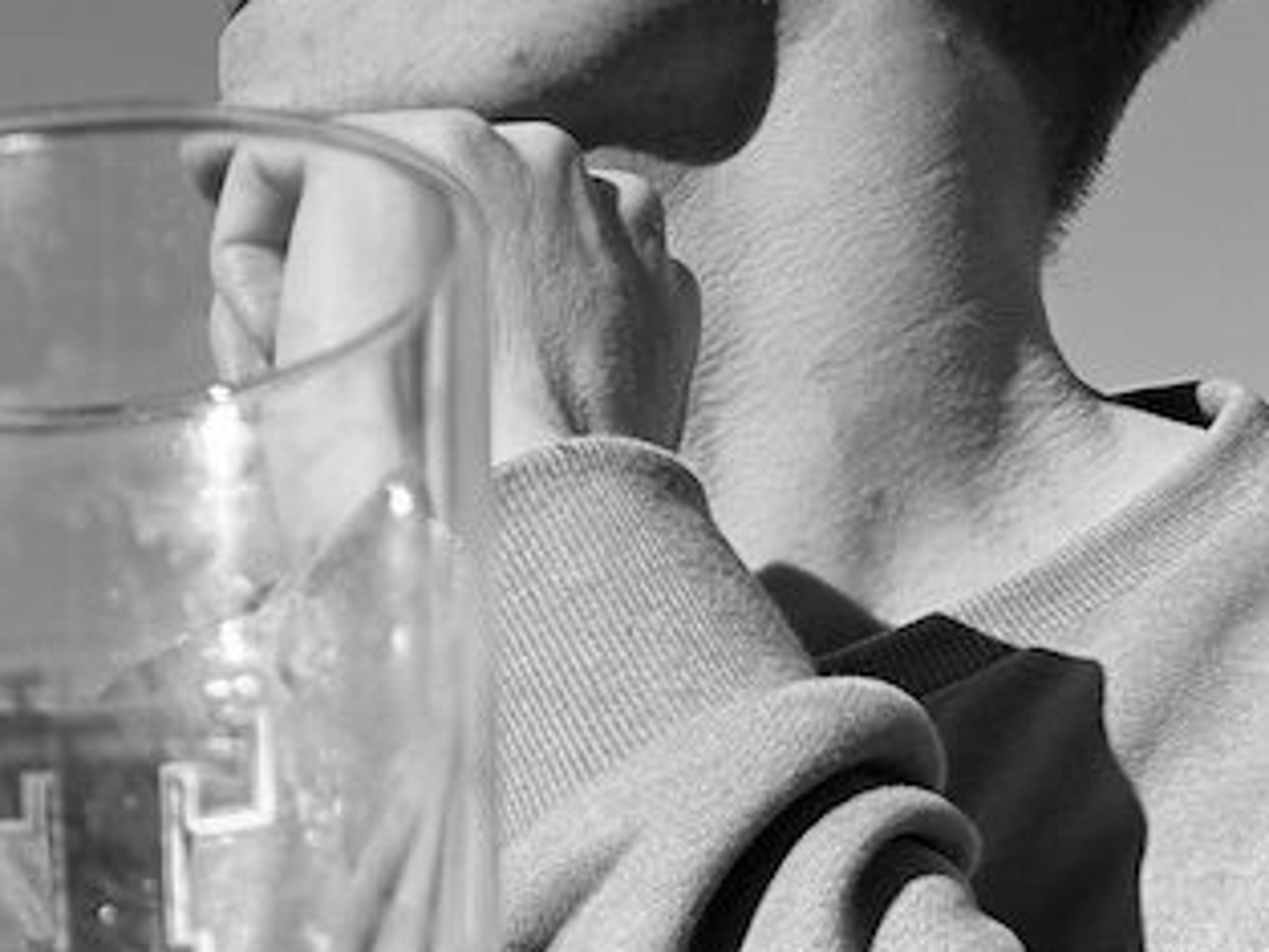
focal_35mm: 92
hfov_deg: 18.5
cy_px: 855
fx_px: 3374
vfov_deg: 15.9
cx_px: -726
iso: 80
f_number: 1.78
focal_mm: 6.86
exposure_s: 1/3058
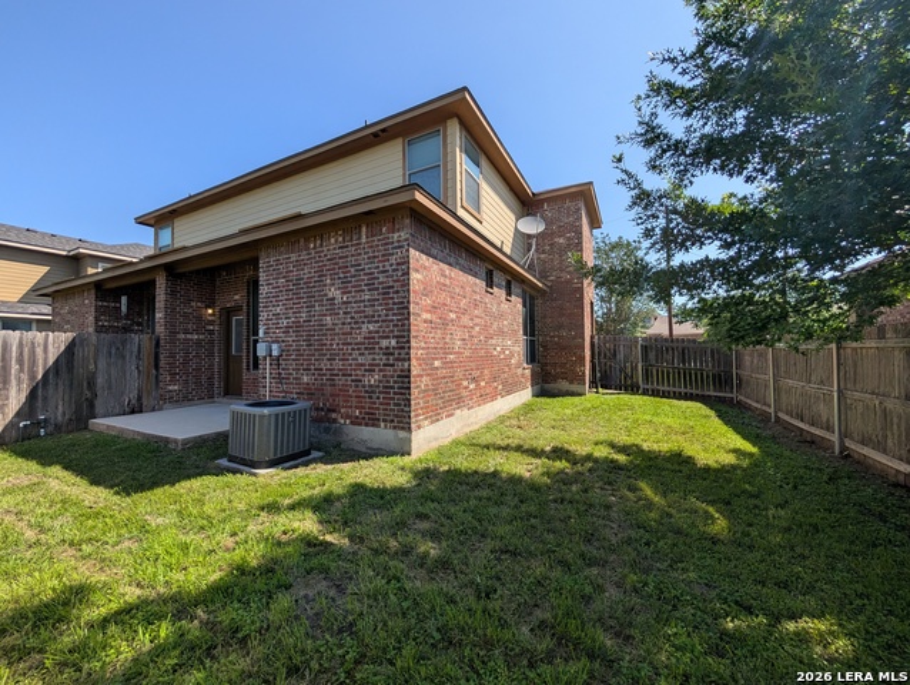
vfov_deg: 94.6
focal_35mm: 12
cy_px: 342
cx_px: 455
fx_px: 316
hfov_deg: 110.5
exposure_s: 1/2169
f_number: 1.7
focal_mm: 2.02
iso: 51
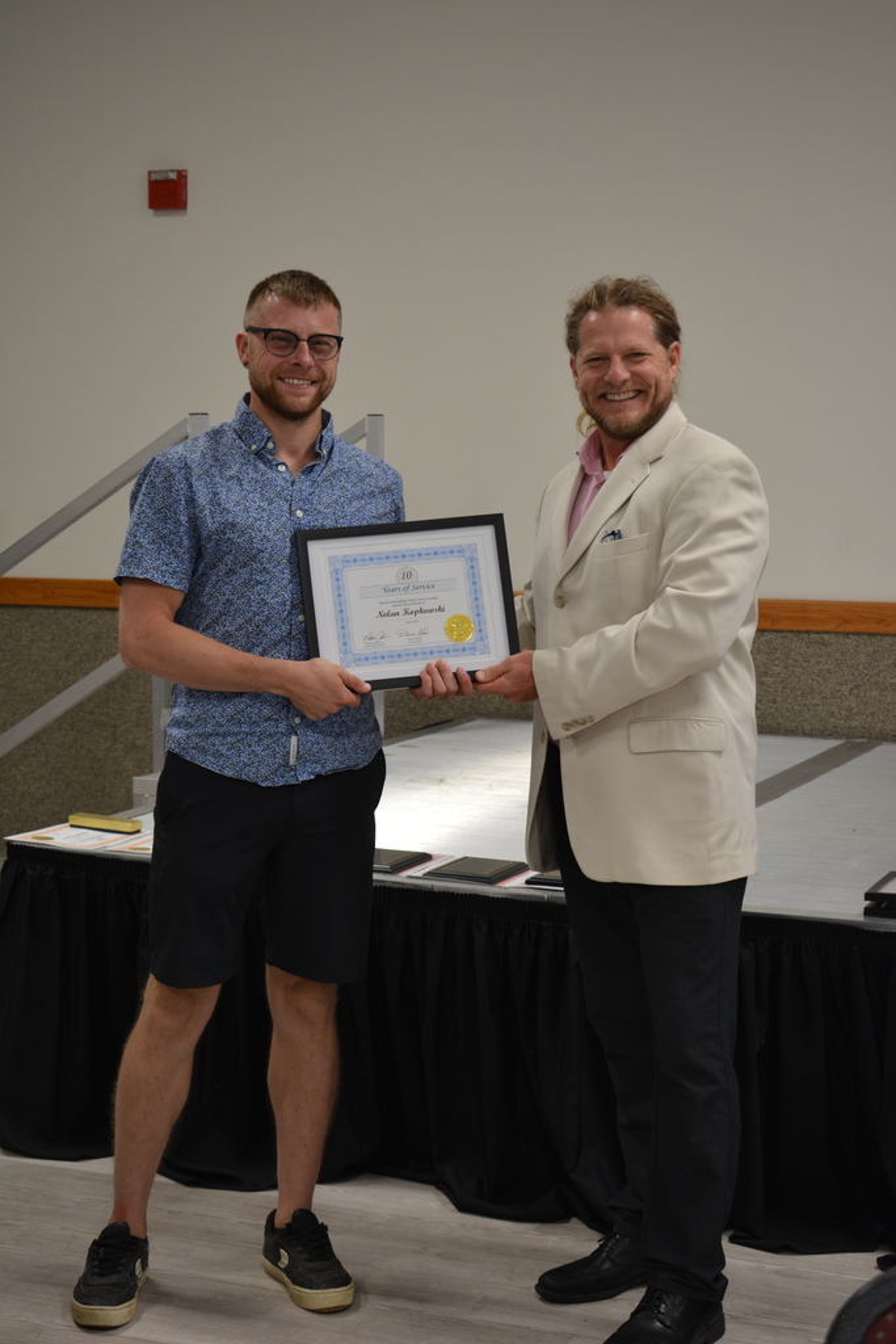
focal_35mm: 68
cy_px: 672
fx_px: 2519
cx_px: 448
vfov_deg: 29.9
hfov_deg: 20.2
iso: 400
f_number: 5
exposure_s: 1/20
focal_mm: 45
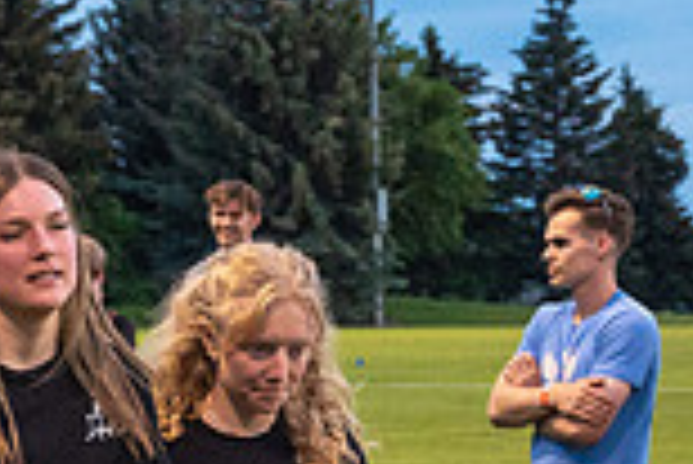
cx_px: -216
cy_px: 668
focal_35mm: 208
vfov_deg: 6.5
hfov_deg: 9.7
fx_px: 4008
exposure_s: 1/320
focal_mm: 49
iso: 4000
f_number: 4
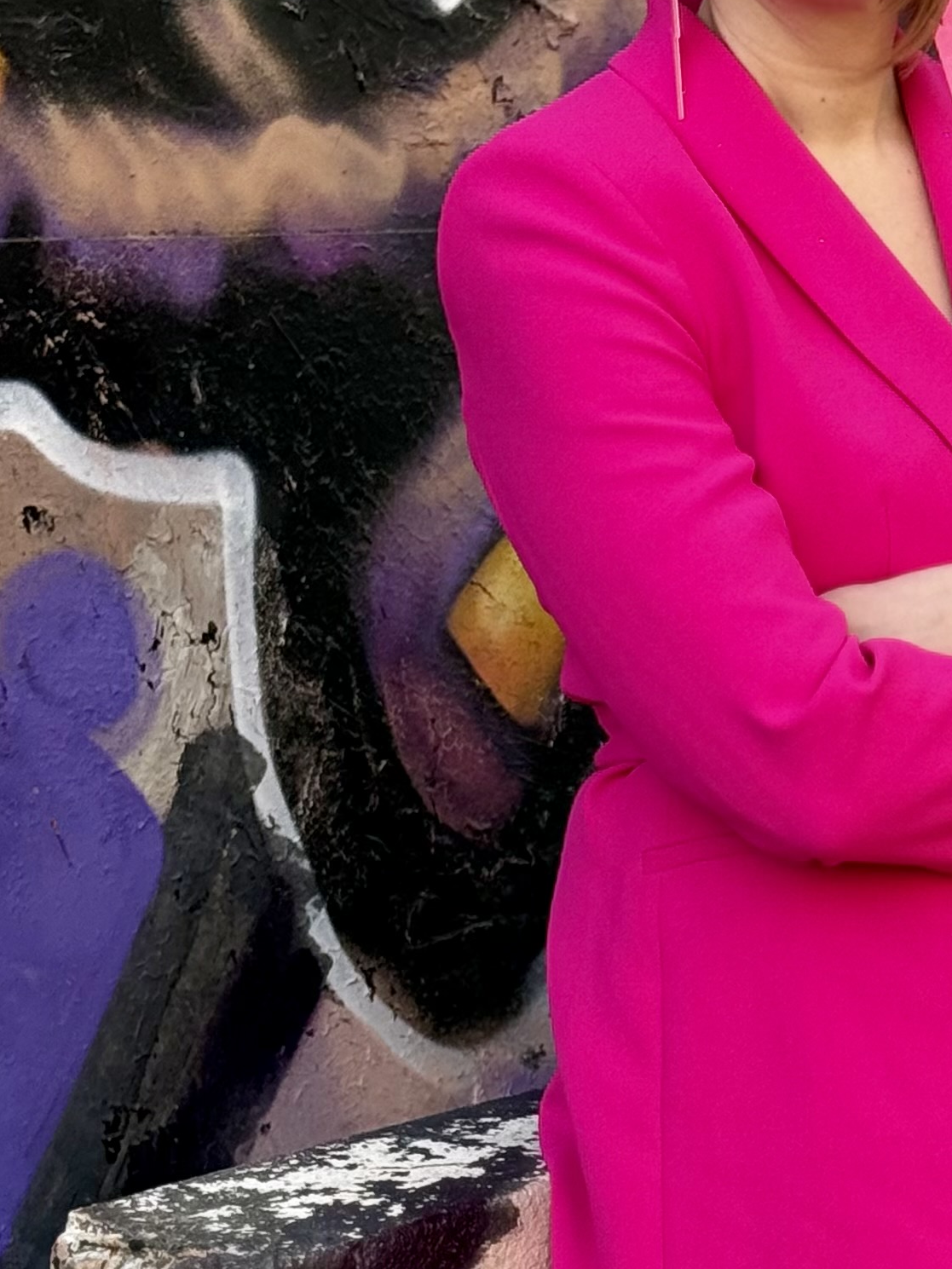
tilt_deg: -7.7
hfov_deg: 11.2
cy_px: 834
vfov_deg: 15.1
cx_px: 1179
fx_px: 4766
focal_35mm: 130
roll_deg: +0.5
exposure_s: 1/260
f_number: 1.78
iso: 64
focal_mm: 6.76
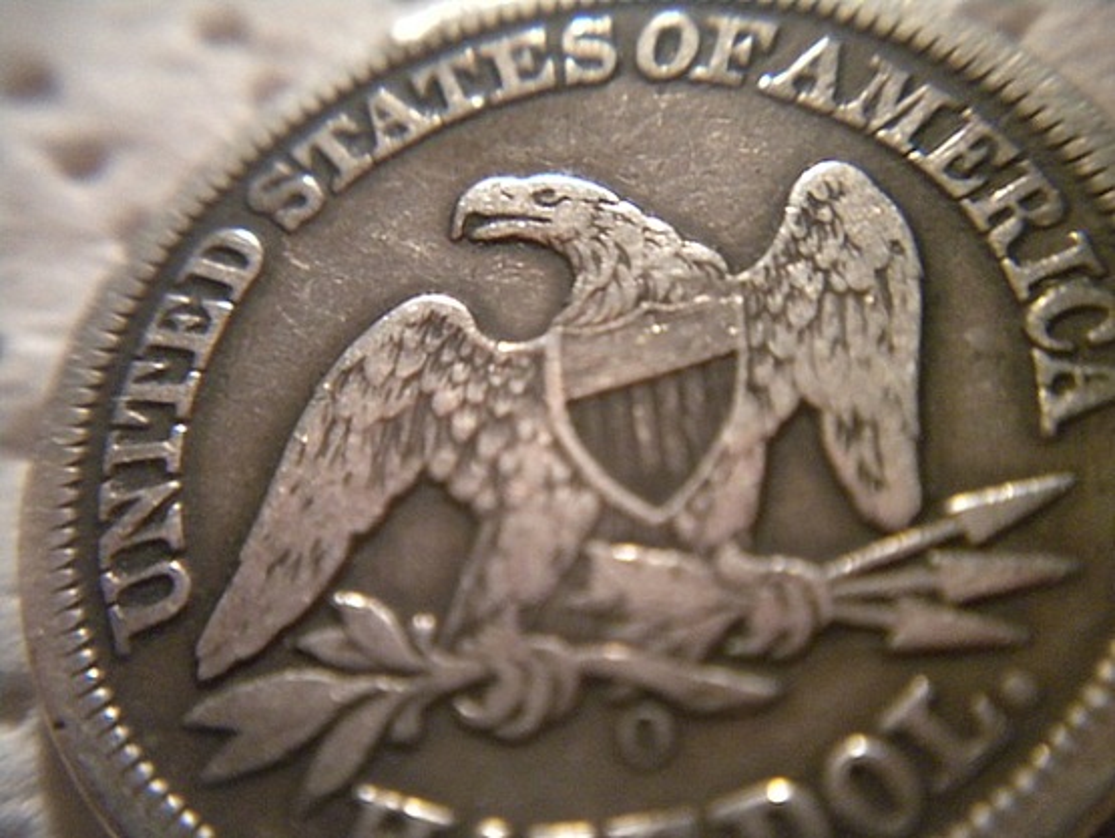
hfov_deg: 52.6
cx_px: 558
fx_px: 1128
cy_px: 419
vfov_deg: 40.7
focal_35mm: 35
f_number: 3.1
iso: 455
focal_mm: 6.3
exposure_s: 1/8.8
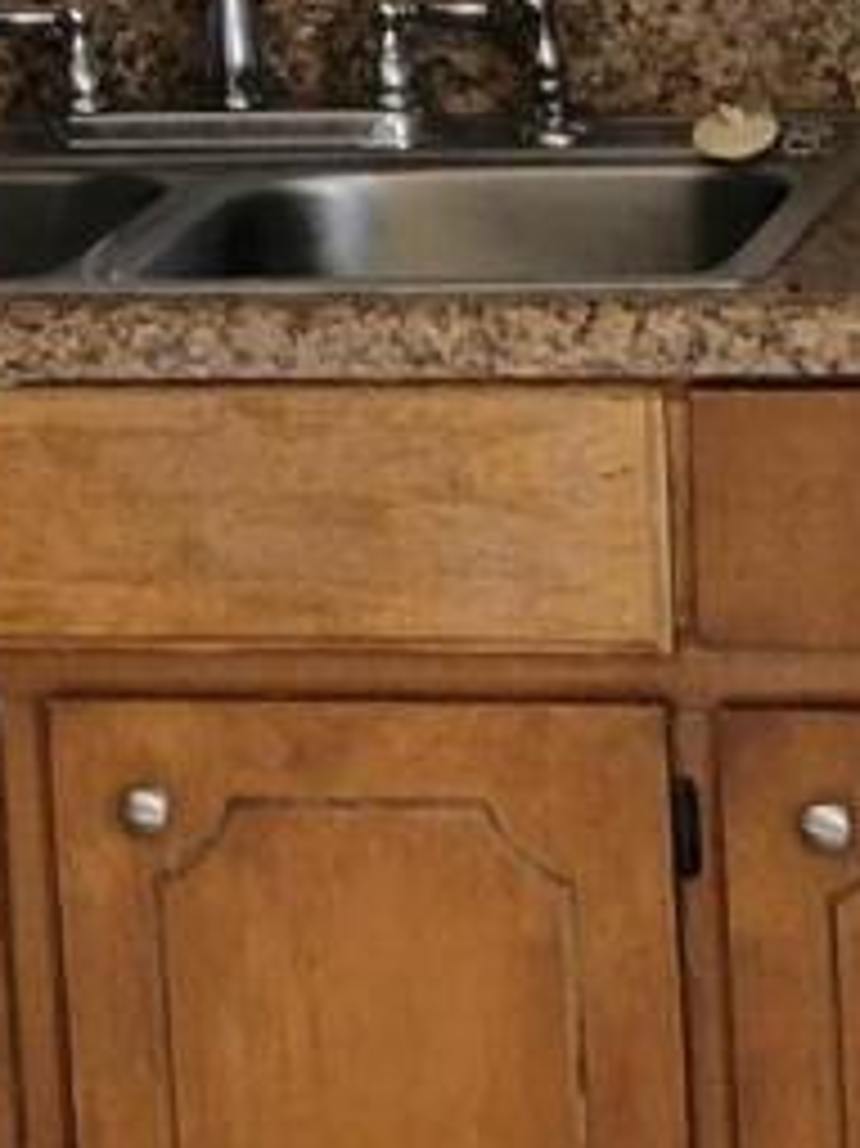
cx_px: 288
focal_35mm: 204
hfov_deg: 7.3
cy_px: 509
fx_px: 6763
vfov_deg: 9.7
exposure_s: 1/40
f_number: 1.8
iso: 200
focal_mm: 5.4
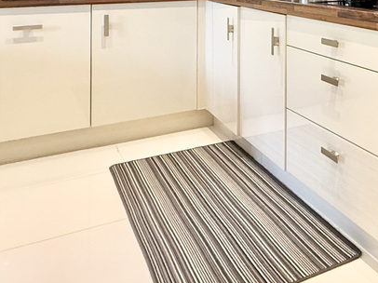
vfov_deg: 28.2
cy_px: -39
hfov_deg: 36.2
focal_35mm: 46
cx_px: 396
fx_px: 502
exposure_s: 1/100
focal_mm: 2.22
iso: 500
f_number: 2.2
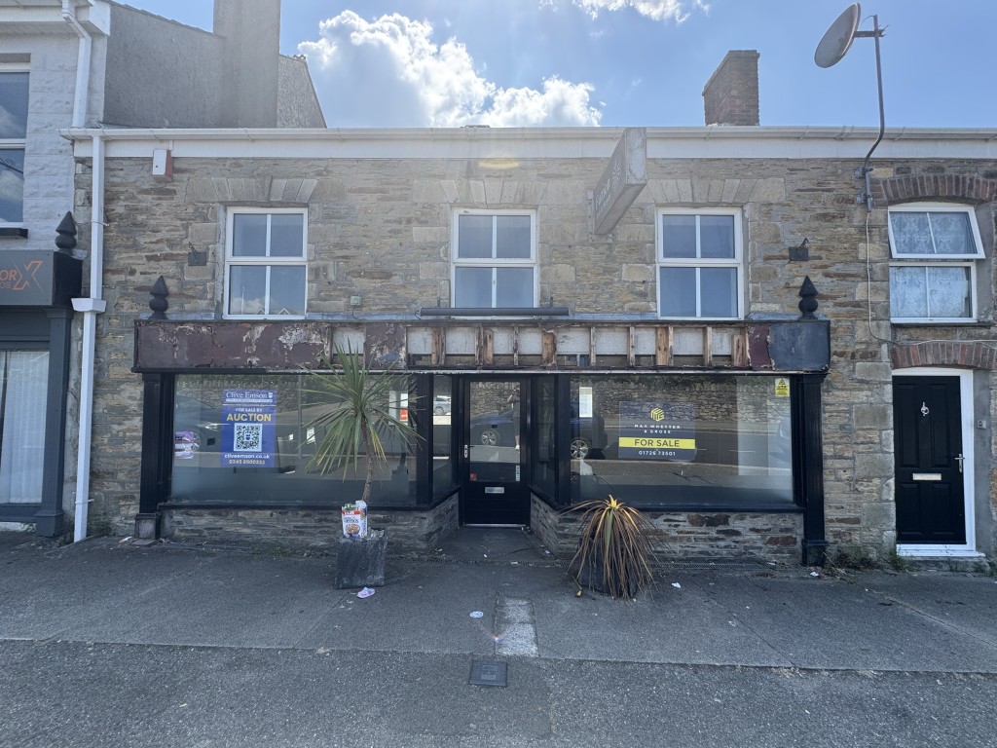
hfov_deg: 102.1
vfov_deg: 85.7
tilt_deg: +4.5
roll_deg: -0.3
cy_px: 374
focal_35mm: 14
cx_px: 498
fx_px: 403
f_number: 2.2
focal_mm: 2.22
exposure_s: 1/525
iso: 40
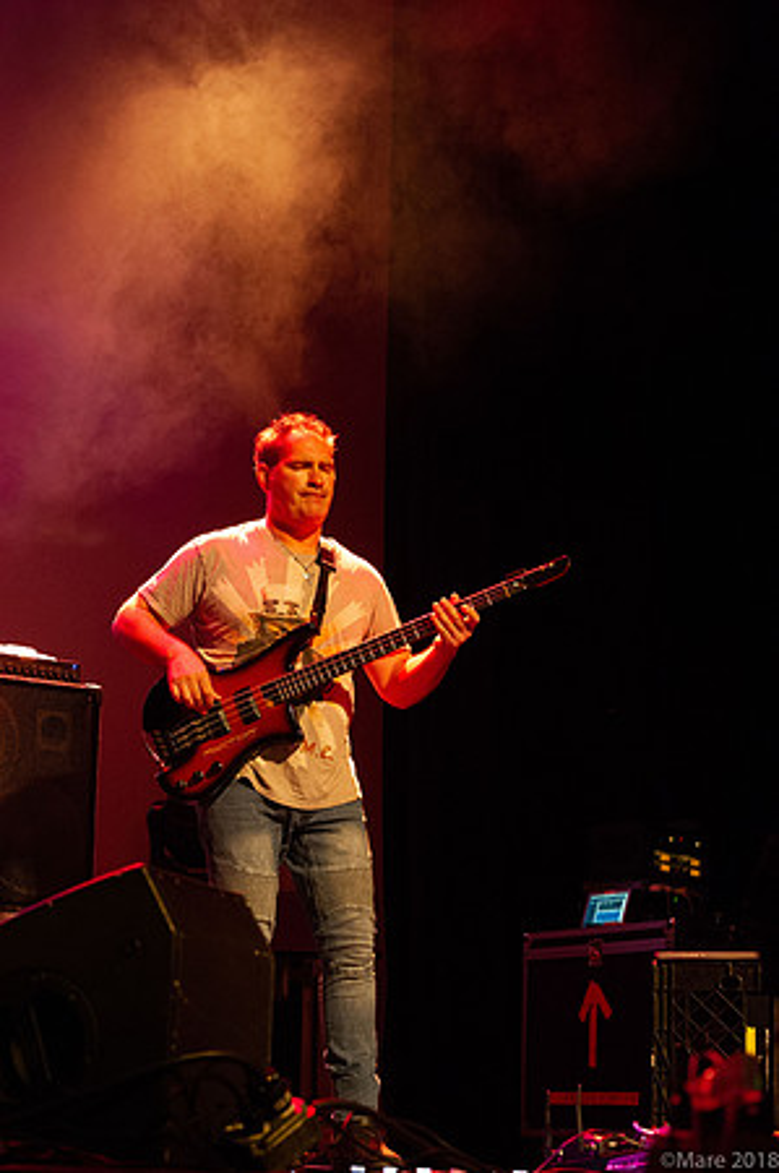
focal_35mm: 90
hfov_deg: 15.2
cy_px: 586
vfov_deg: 22.6
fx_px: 2928
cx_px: 390
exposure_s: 1/60
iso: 8000
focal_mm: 90
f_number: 6.3
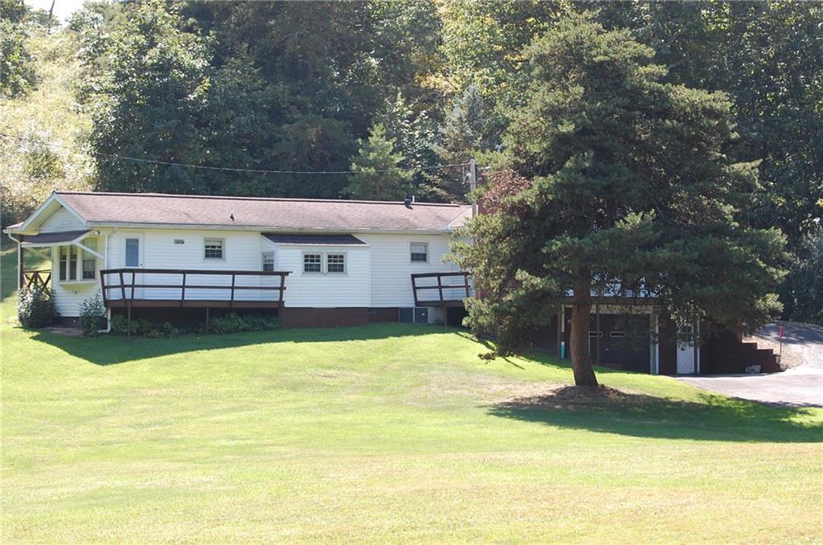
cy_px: 272
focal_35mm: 105
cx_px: 412
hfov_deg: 19.5
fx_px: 2395
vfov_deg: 13.0
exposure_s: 1/500
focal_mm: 70
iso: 400
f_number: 5.6
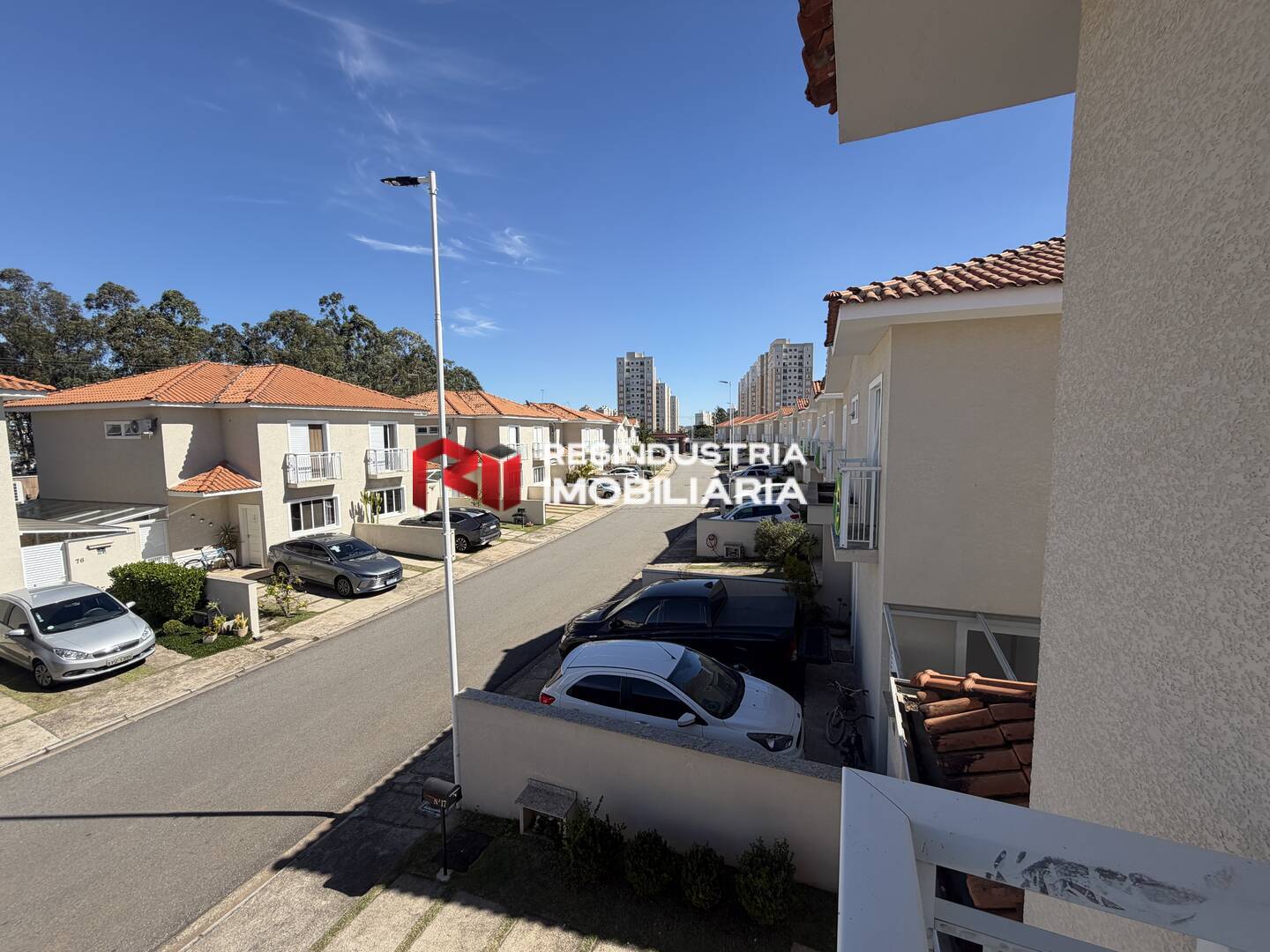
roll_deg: +0.3
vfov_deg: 85.7
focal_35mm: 14
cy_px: 476
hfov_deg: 102.1
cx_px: 635
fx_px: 514
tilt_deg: -4.7
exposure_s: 1/770
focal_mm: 2.22
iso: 25
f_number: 2.2
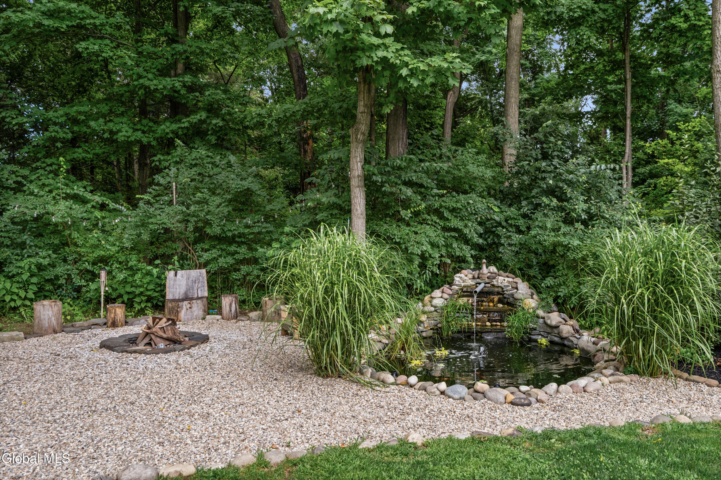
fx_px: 581
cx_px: 360
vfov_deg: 44.9
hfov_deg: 63.7
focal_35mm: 29
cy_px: 240
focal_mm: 29
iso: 640
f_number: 8
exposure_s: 1/160
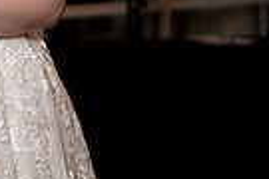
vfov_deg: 7.9
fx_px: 1240
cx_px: -134
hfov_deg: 11.8
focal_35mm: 166
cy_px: -162
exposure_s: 1/200
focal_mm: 35
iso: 250
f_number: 1.4
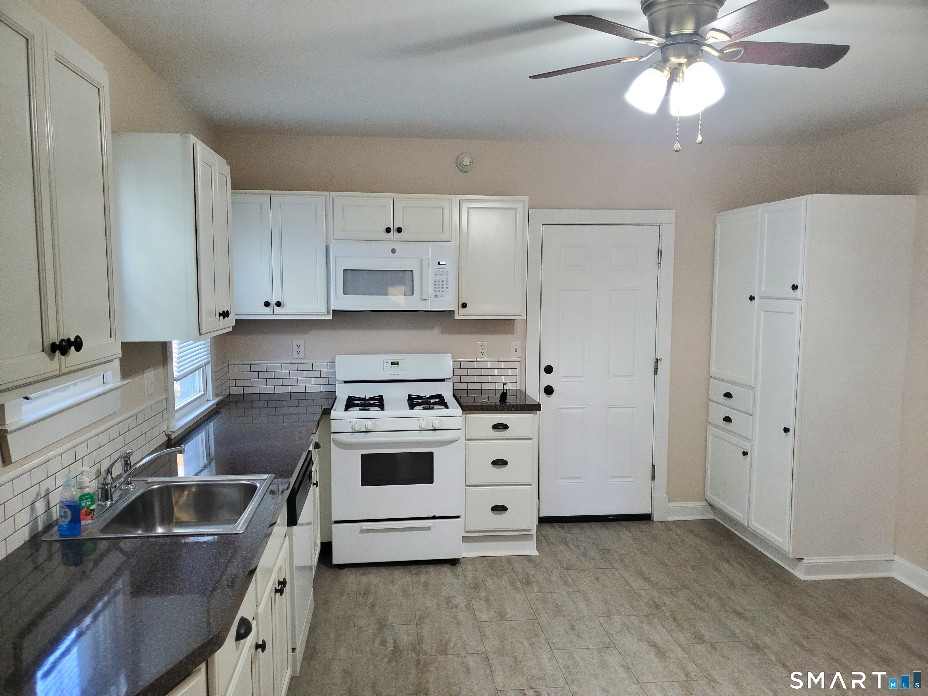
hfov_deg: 67.3
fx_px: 697
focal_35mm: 26
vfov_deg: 53.1
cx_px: 464
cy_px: 348
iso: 250
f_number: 1.5
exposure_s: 1/60
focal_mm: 4.3
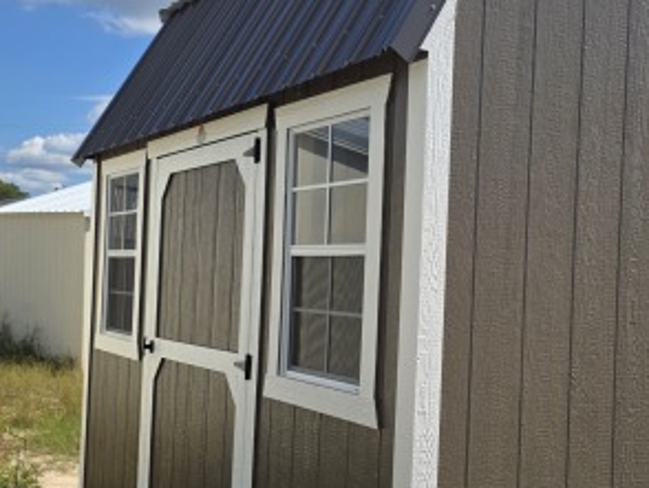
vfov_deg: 29.1
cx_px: 439
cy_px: 247
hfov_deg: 37.7
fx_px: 938
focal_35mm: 50
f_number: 1.7
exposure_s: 1/6355
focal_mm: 6.3
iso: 80
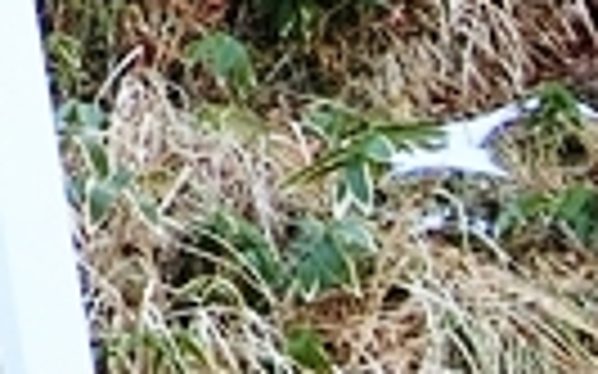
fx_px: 3111
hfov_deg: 9.1
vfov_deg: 6.4
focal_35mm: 191
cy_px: -608
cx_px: -1106
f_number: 3.3
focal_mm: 6.4
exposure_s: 1/125
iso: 320
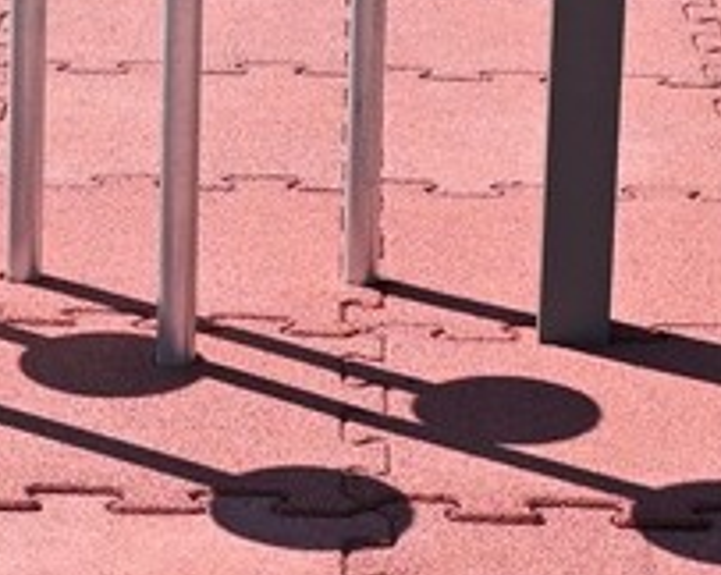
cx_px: 341
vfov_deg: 8.5
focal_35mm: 180
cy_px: -177
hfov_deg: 10.7
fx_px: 3837
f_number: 6.3
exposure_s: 1/320
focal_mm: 24
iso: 100
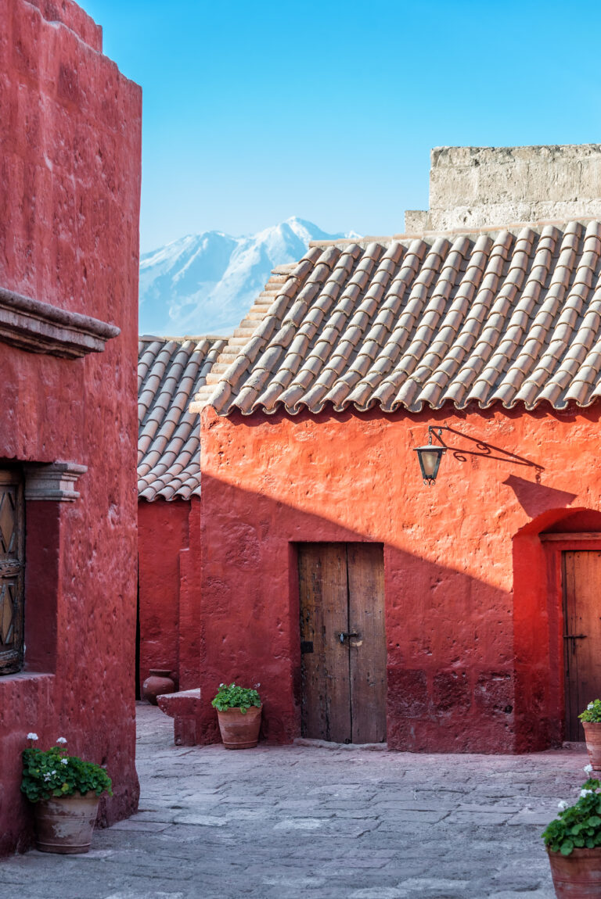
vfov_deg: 24.8
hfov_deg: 16.7
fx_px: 2051
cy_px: 450
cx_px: 300
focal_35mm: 82
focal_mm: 82
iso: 400
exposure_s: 1/250
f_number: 5.6
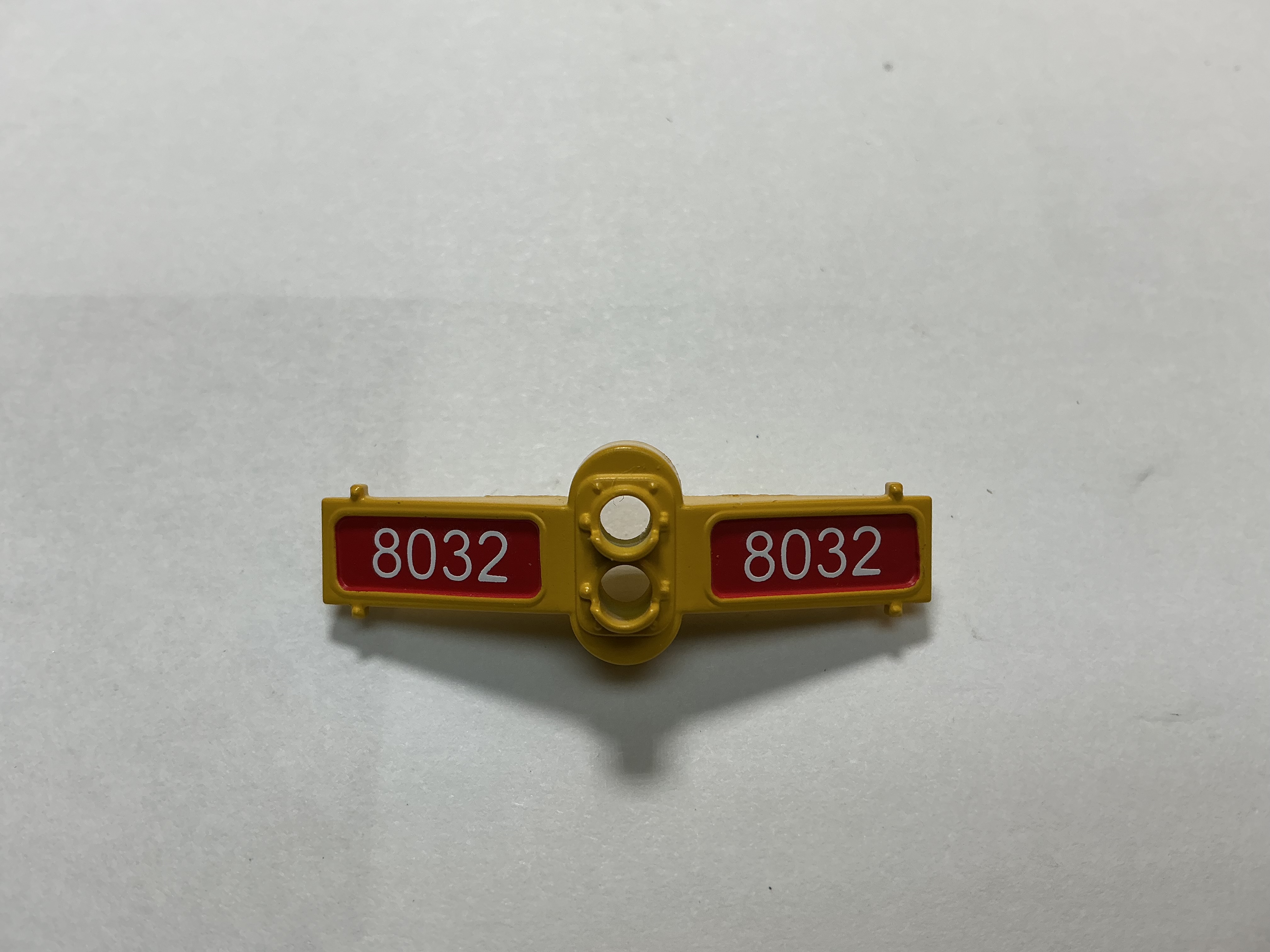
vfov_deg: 48.2
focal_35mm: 29
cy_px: 476
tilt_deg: -60.0
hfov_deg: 61.7
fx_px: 1064
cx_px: 635
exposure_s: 1/223
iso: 20
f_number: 1.8
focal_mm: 3
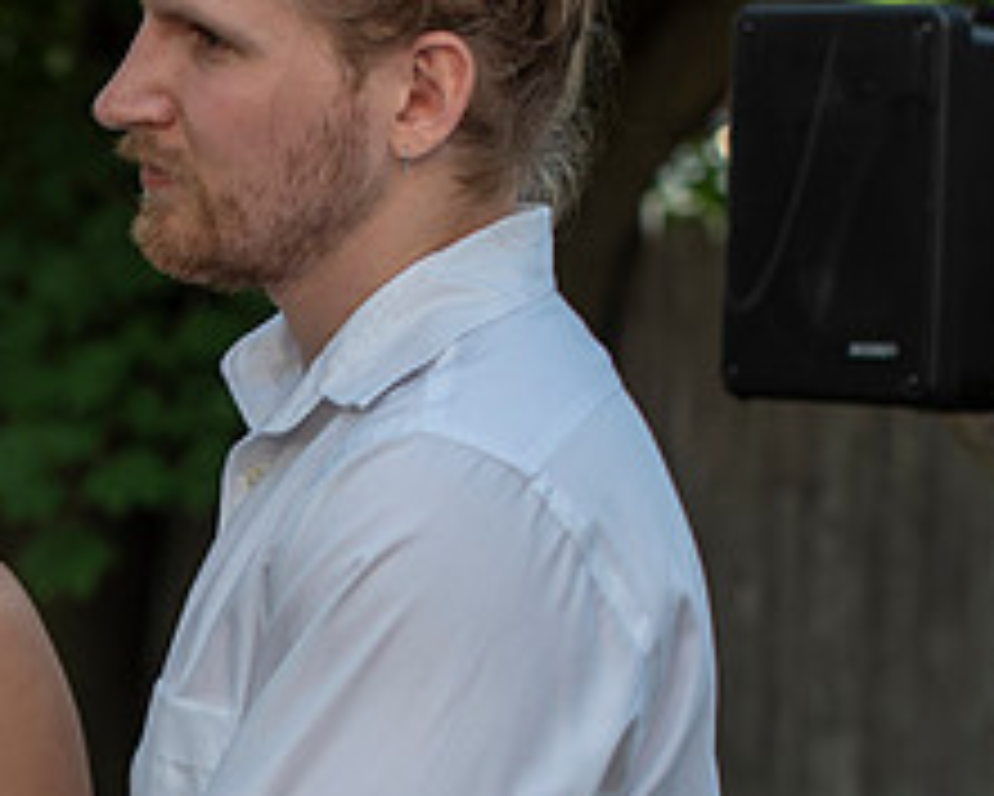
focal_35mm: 217
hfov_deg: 8.8
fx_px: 6387
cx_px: -245
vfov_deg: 7.1
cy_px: 741
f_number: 4
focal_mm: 70
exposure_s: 1/200
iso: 100
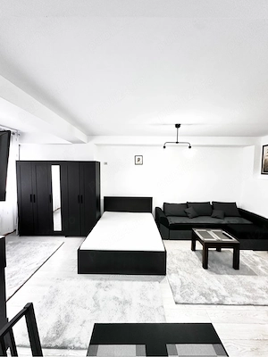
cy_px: 178
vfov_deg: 102.1
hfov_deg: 85.7
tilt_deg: -3.5
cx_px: 134
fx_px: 145
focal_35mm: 14
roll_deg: +0.9
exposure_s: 1/50
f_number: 2.2
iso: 200
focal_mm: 2.22
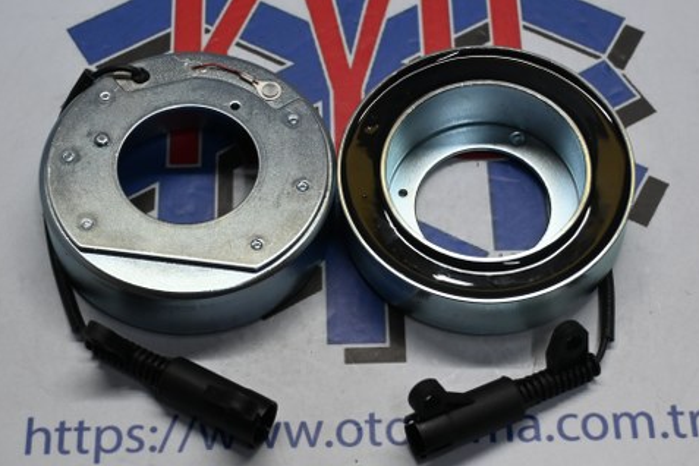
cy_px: 245
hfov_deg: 27.5
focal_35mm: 74
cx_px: 362
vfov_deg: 18.5
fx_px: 1430
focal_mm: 39
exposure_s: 1/125
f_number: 5.6
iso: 800
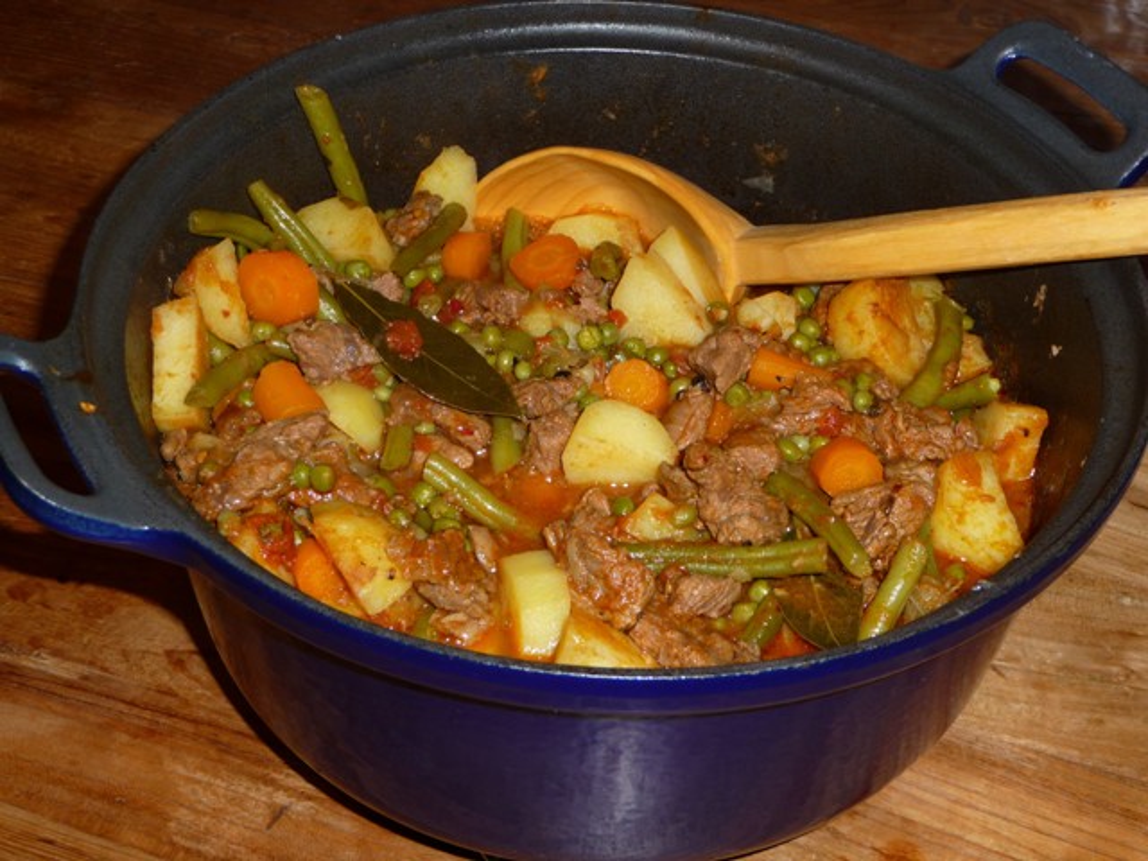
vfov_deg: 29.1
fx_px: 1658
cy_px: 430
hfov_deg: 38.2
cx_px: 574
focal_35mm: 50
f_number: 4.2
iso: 100
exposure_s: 1/30
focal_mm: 8.5
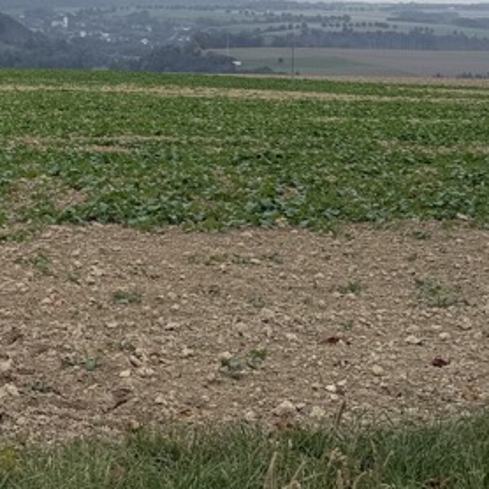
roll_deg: -0.8
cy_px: -58
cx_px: -125
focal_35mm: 78
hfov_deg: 20.5
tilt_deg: +2.7
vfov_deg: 21.0
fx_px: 1247
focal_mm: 6.76
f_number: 1.78
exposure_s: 1/2370
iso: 80
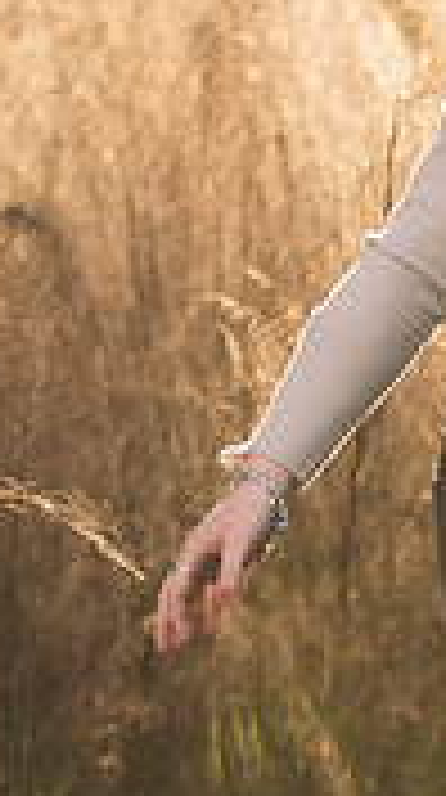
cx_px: 1276
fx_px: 6144
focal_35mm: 291
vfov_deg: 7.4
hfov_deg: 4.0
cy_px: 109
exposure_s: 1/800
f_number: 2.8
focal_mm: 82
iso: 100
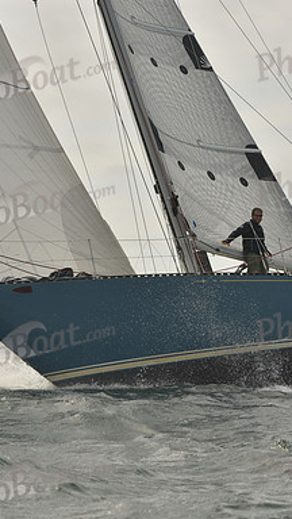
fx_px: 1872
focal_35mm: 136
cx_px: 187
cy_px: 260
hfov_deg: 8.9
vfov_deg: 15.8
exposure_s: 1/1000
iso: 320
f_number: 7.1
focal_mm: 86
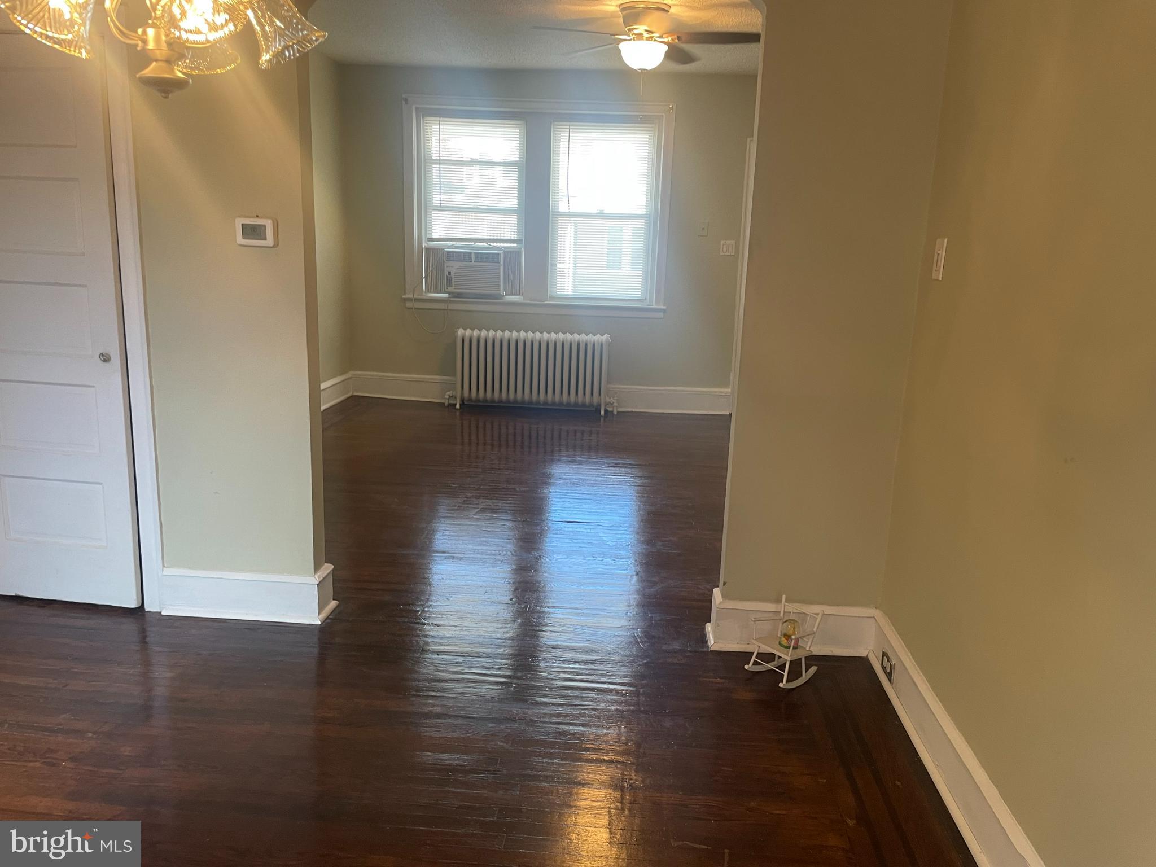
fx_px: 868
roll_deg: -1.8
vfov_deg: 53.1
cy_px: 434
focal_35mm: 26
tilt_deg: -13.9
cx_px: 578
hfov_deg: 67.3
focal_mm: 4.2
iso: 100
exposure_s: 1/60
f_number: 1.6
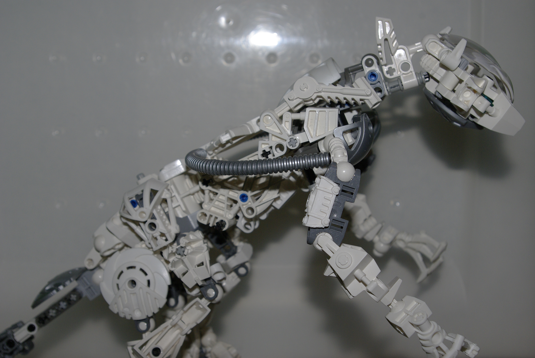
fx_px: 781
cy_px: 179
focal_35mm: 52
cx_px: 268
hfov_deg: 37.8
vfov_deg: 25.8
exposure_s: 1/45
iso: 400
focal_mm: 35
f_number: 8
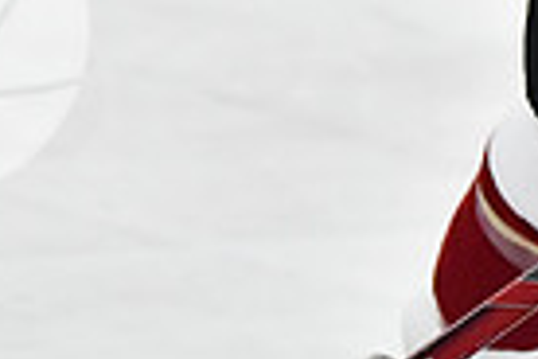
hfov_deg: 2.6
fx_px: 11792
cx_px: 604
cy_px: -373
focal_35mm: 789
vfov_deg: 1.7
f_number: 2.8
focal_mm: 125
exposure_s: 1/1250
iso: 8000
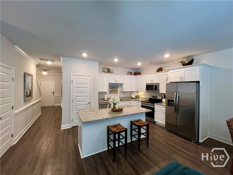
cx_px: 116
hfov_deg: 106.2
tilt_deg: +0.6
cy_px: 88
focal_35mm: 13
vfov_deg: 89.9
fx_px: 88
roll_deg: -0.5
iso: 160
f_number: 1.8
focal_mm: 1.57
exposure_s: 1/60
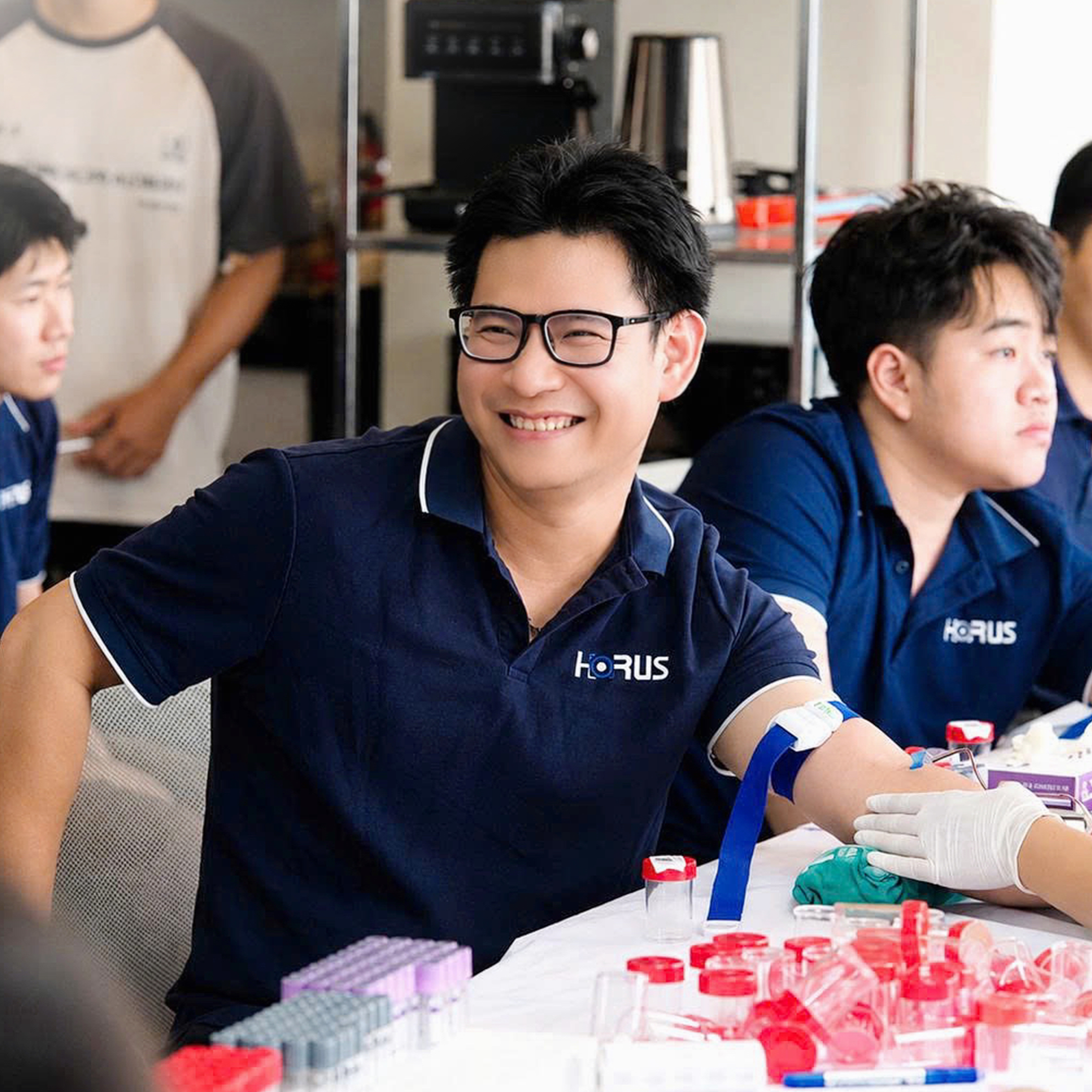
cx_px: 597
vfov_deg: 12.0
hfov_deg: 12.0
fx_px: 5175
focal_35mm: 145
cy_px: 544
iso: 2500
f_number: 2.8
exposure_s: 1/250
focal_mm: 75
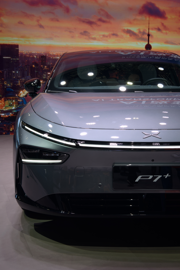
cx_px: 94
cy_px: 135
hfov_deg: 27.5
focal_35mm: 49
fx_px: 367
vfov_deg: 40.3
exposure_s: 1/90
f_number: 1.8
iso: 64
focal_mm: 8.67
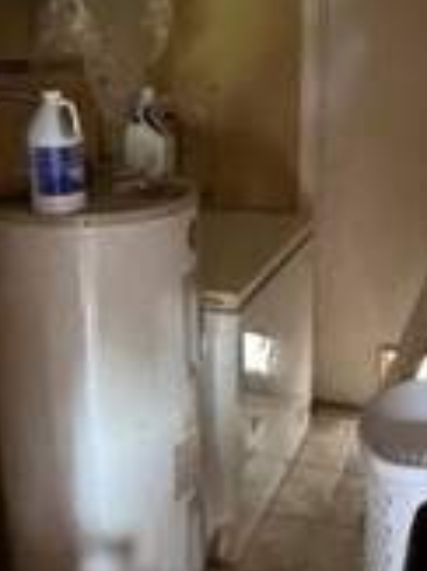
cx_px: 168
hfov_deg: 26.5
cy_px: 249
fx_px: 906
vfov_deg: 34.9
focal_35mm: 55
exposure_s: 1/30
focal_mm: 2.22
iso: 2000
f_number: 2.2
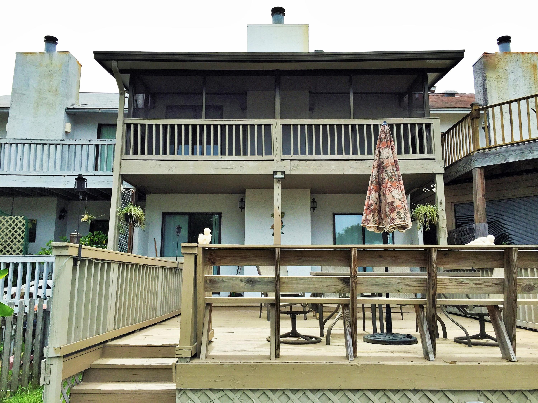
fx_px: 451
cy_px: 202
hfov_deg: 61.7
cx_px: 269
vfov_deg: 48.2
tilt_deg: +9.8
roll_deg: -1.1
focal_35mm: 29
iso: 32
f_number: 2.2
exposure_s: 1/1412
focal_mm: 4.15
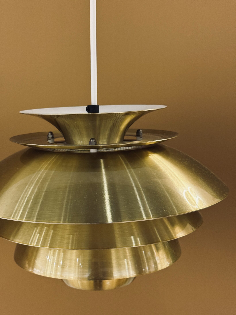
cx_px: 99
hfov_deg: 26.1
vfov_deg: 34.3
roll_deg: +0.3
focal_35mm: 56
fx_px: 509
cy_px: 157
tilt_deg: -8.6
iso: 320
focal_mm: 6.76
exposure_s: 1/100
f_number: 1.78
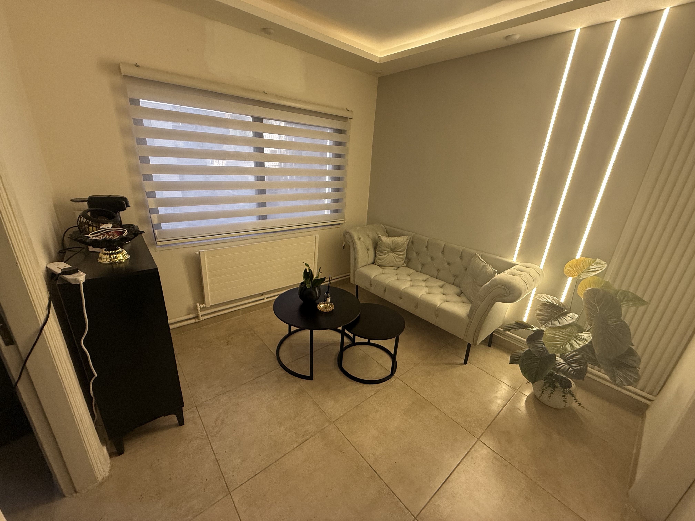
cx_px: 348
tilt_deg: -20.4
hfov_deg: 102.1
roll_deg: -3.4
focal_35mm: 14
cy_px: 260
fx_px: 281
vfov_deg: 85.7
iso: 160
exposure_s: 1/100
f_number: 2.2
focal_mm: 2.22
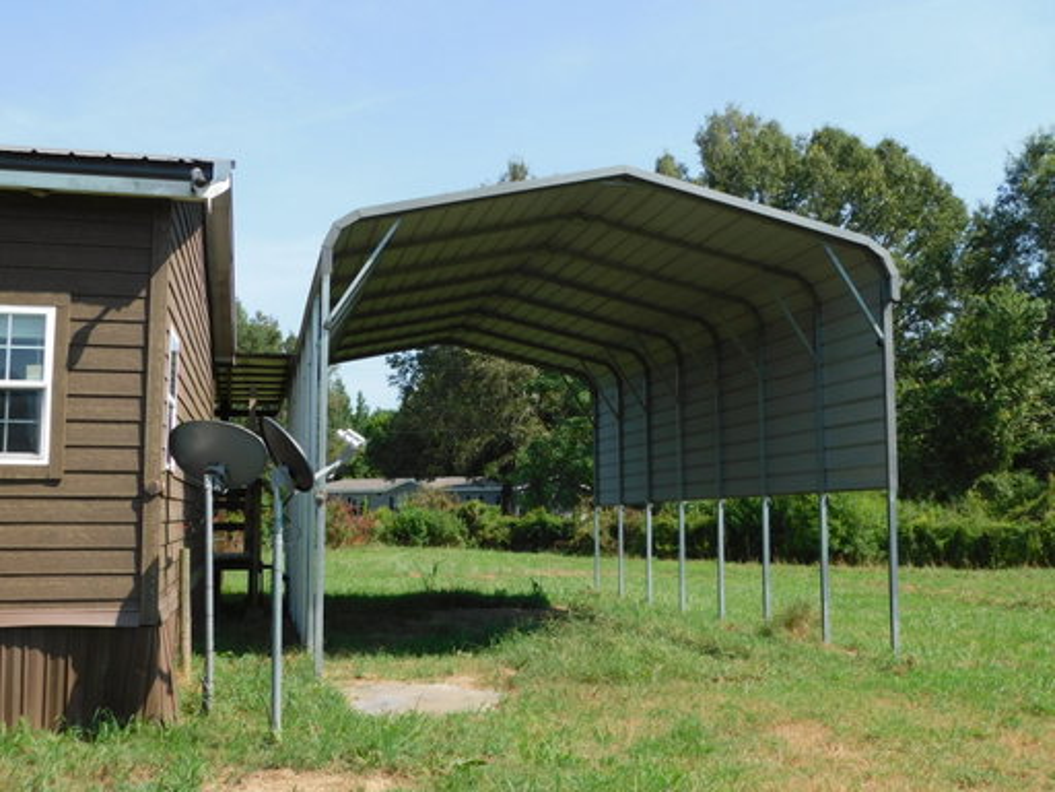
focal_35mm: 40
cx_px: 528
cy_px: 396
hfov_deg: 46.8
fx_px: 1219
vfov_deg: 36.0
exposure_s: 1/800
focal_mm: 7.1
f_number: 3.6
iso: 125
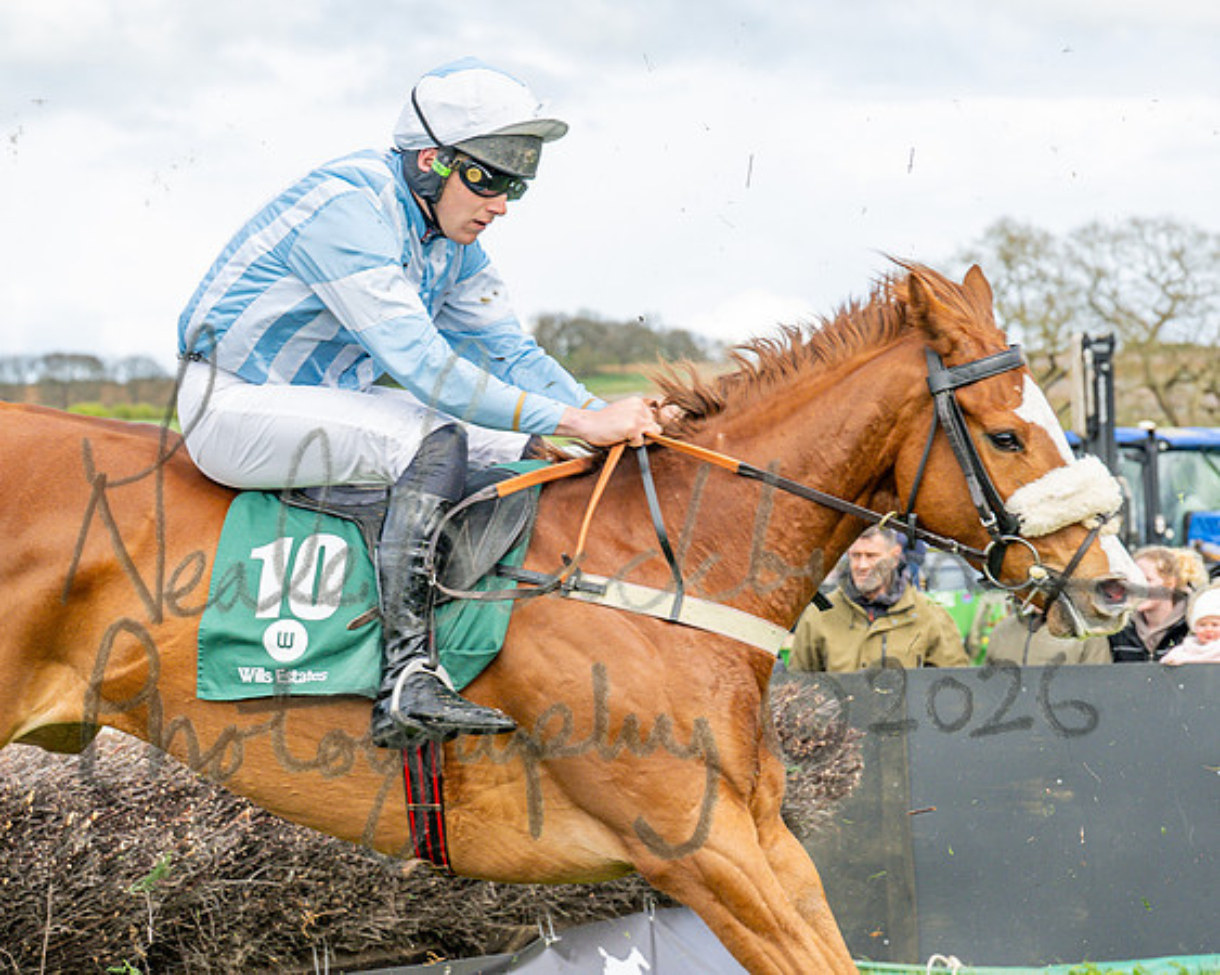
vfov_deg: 11.1
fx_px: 5024
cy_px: 541
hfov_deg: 13.8
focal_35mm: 139
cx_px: 706
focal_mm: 70
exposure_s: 1/1250
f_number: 4.5
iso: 400
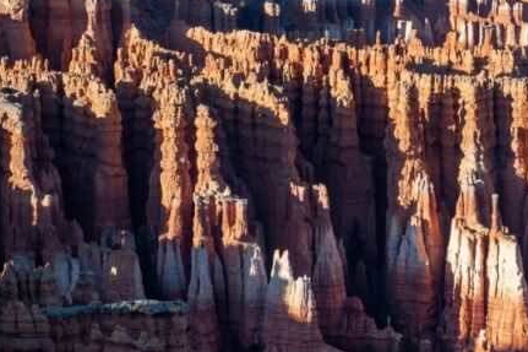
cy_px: 15
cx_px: 445
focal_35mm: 178
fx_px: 2610
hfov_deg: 11.5
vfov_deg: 7.7
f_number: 7.1
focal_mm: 50
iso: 320
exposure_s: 1/800
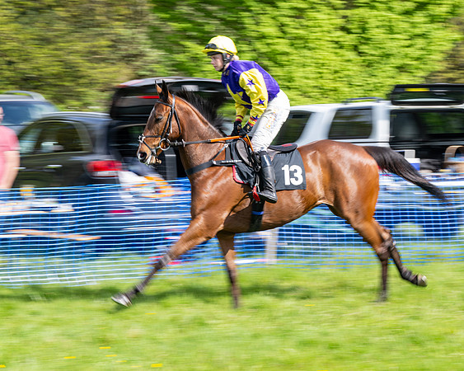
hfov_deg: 13.3
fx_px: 1987
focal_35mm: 145
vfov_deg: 10.7
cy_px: 191
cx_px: 241
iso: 100
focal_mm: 101
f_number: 8
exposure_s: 1/100
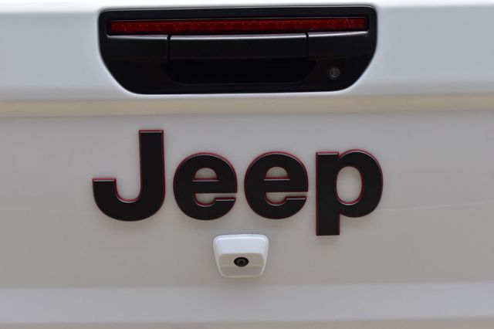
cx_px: 247
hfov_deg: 24.6
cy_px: 164
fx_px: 1131
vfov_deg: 16.5
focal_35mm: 82
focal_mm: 55
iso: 400
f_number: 10
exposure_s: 1/250
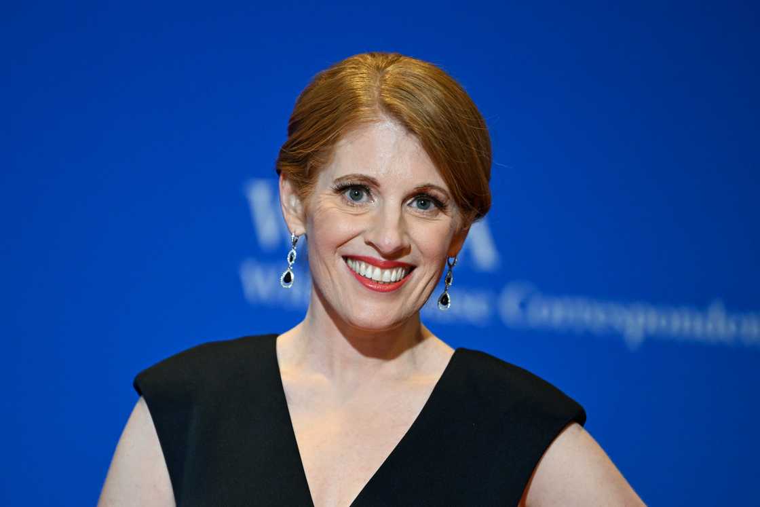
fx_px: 4222
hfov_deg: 10.3
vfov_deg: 6.9
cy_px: 254
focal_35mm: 200
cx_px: 380
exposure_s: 1/320
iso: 3200
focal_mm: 200
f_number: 2.8
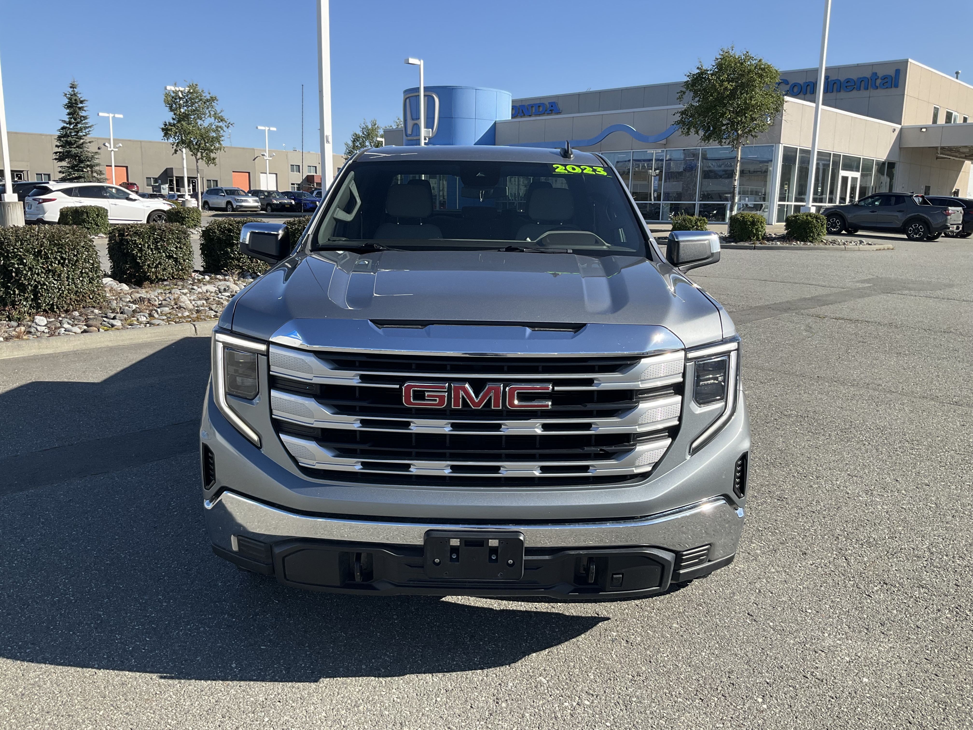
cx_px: 486
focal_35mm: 29
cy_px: 365
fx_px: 815
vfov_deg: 48.2
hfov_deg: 61.7
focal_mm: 3
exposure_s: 1/1144
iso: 25
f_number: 1.8
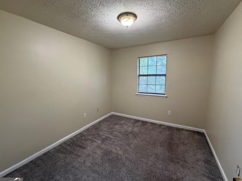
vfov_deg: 81.7
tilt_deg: -7.4
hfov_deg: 98.2
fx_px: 105
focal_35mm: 15
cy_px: 90
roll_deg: +0.9
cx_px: 123
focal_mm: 2.22
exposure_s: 1/60
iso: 400
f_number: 2.2
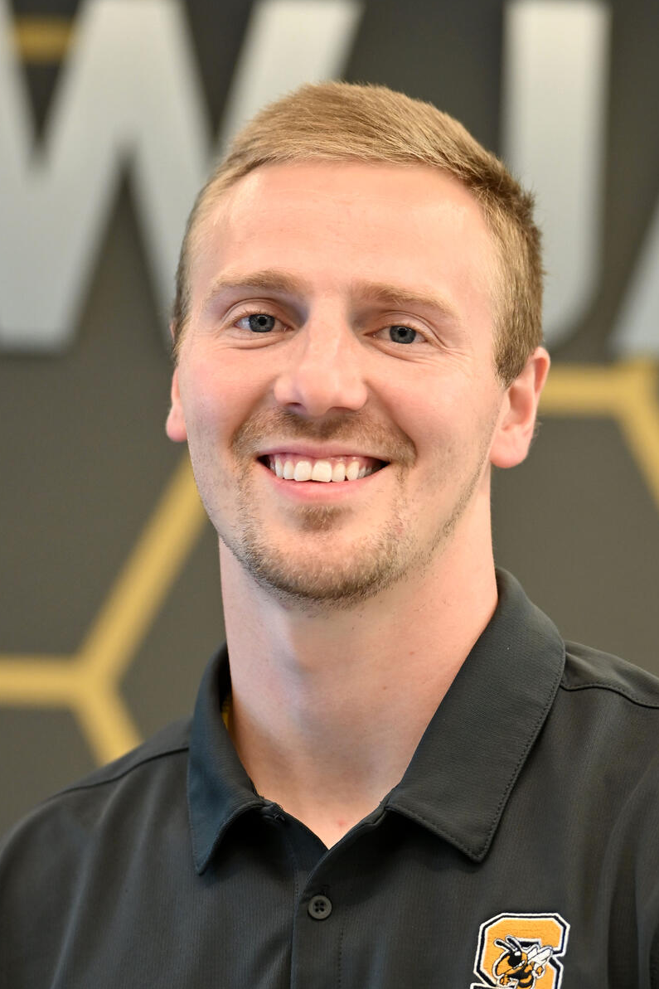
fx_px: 4641
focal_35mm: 169
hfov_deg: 8.1
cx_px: 399
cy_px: 512
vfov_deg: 12.2
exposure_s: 1/160
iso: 1250
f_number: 2.8
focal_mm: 105
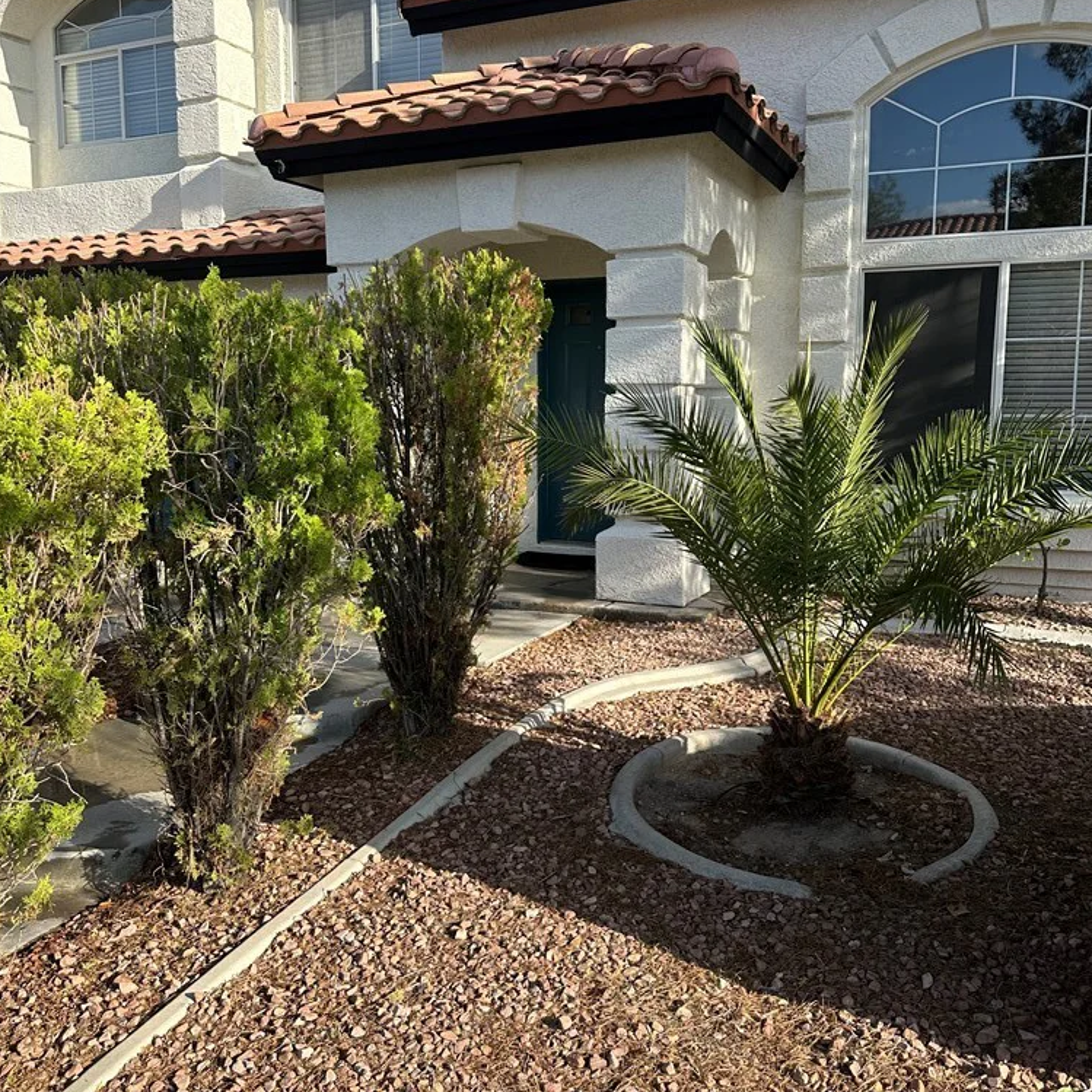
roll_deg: -0.2
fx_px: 1035
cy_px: 544
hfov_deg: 55.6
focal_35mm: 29
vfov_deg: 55.6
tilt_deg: -4.7
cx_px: 555
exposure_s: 1/1916
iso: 80
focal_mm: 6.86
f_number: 1.78
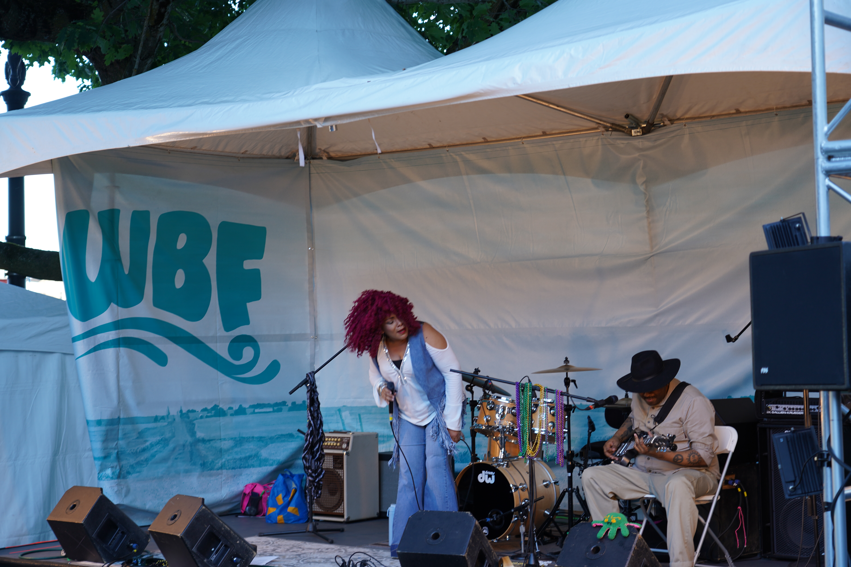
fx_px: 1536
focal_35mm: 65
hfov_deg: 31.0
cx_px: 426
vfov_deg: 20.9
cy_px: 284
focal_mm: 65
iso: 200
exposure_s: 1/80
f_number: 4
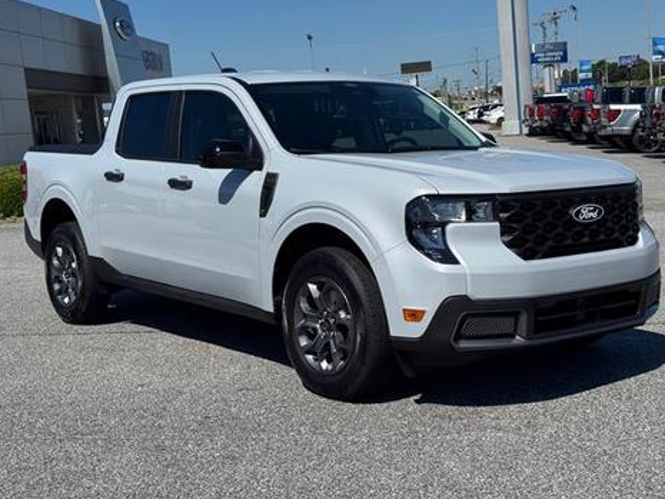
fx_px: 999
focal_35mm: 52
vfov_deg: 28.0
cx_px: 342
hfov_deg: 36.8
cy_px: 239
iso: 80
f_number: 1.78
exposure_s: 1/9009
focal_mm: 6.76
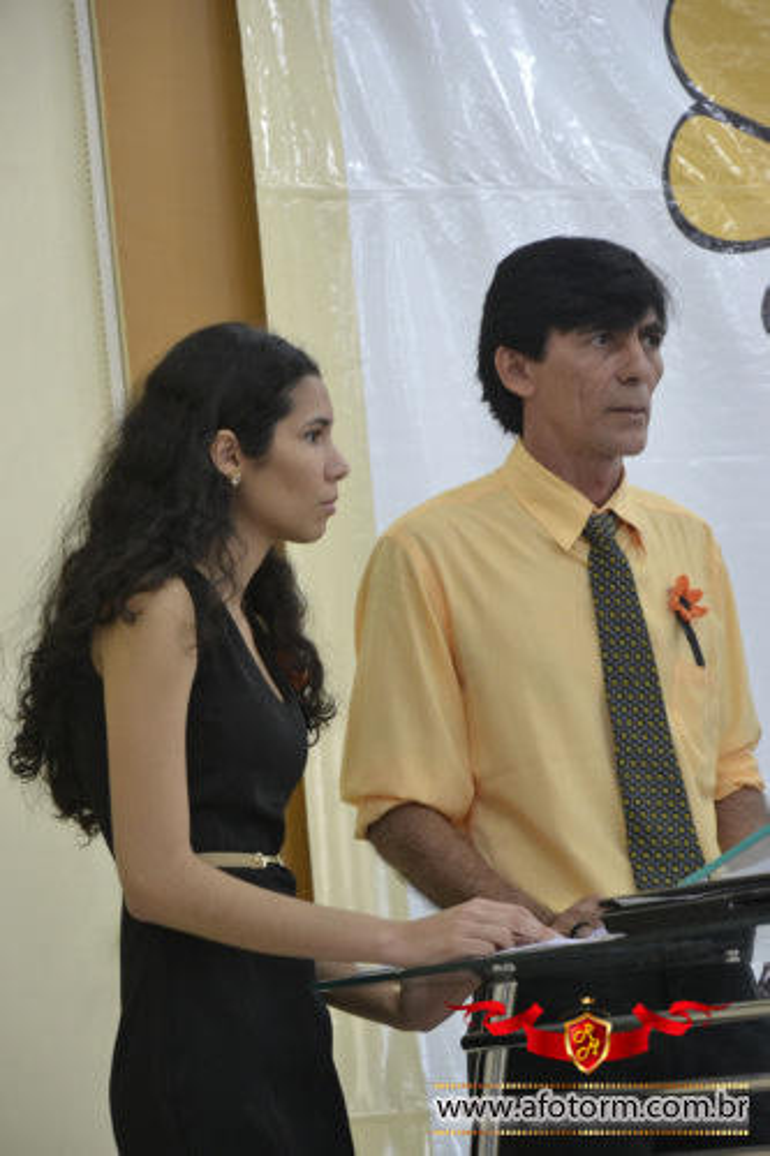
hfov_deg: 9.1
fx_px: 4815
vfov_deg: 13.7
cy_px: 578
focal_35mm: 150
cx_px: 385
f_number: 5.6
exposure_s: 1/50
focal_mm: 100
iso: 1600
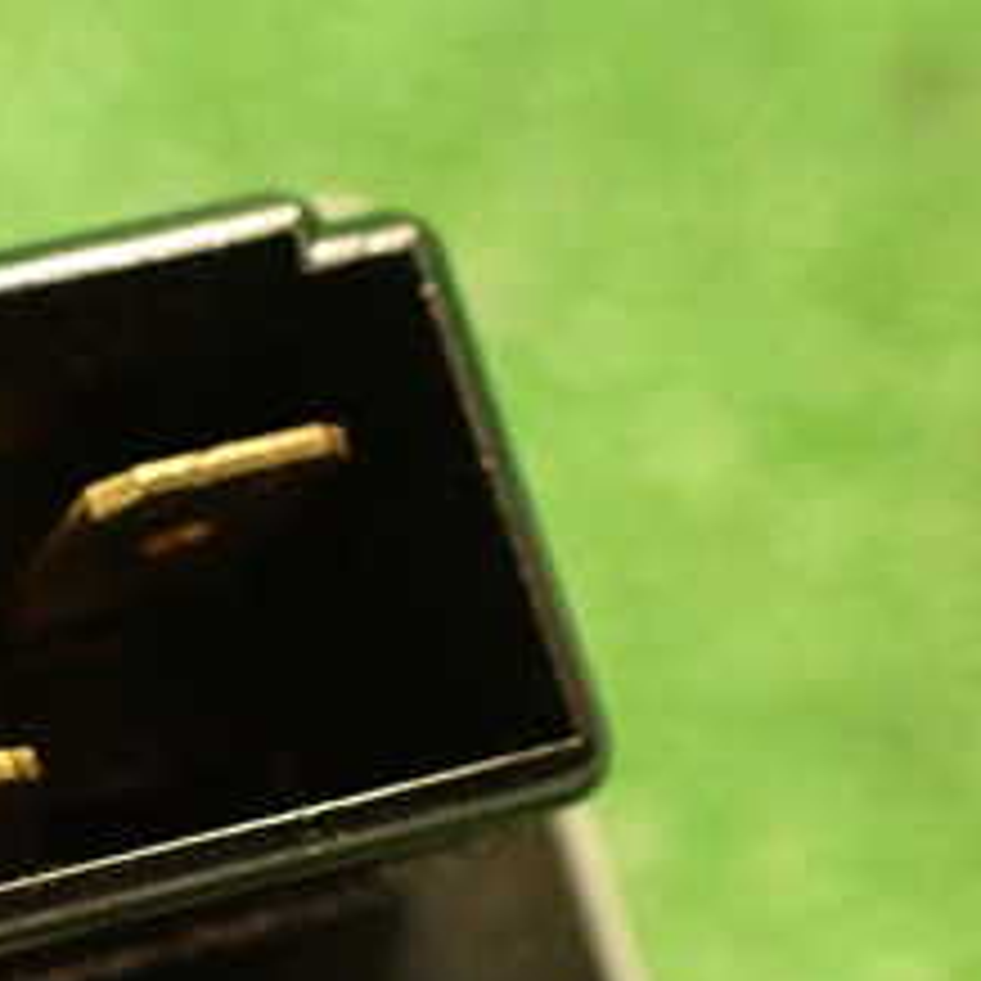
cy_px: 864
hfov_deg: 21.2
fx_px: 2341
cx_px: -328
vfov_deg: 23.1
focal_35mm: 73
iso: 800
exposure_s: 1/25
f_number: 2.3
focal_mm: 5.4
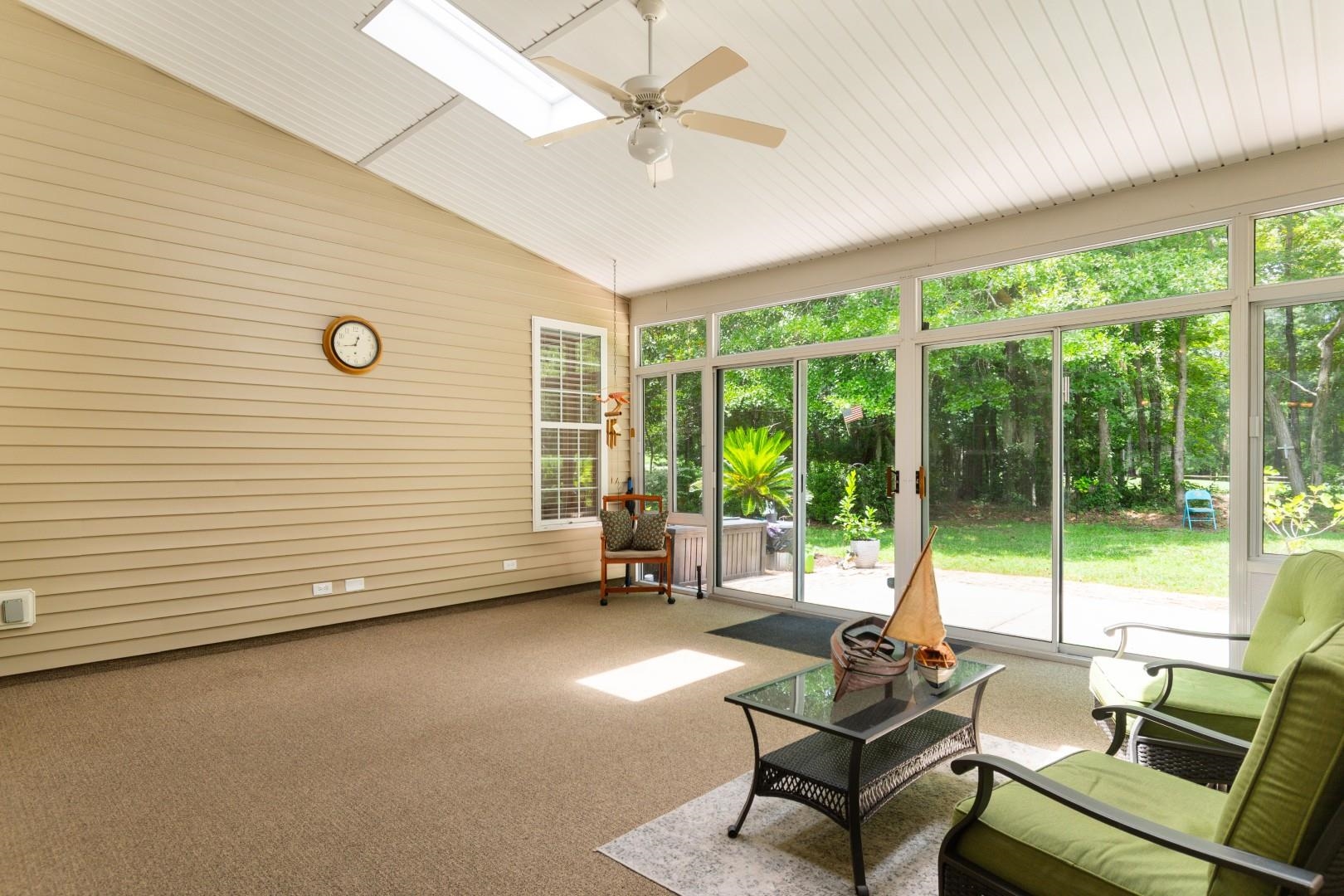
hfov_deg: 86.9
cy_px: 448
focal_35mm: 19
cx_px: 672
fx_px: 709
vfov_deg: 64.6
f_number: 4.8
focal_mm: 13
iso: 100
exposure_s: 1/30
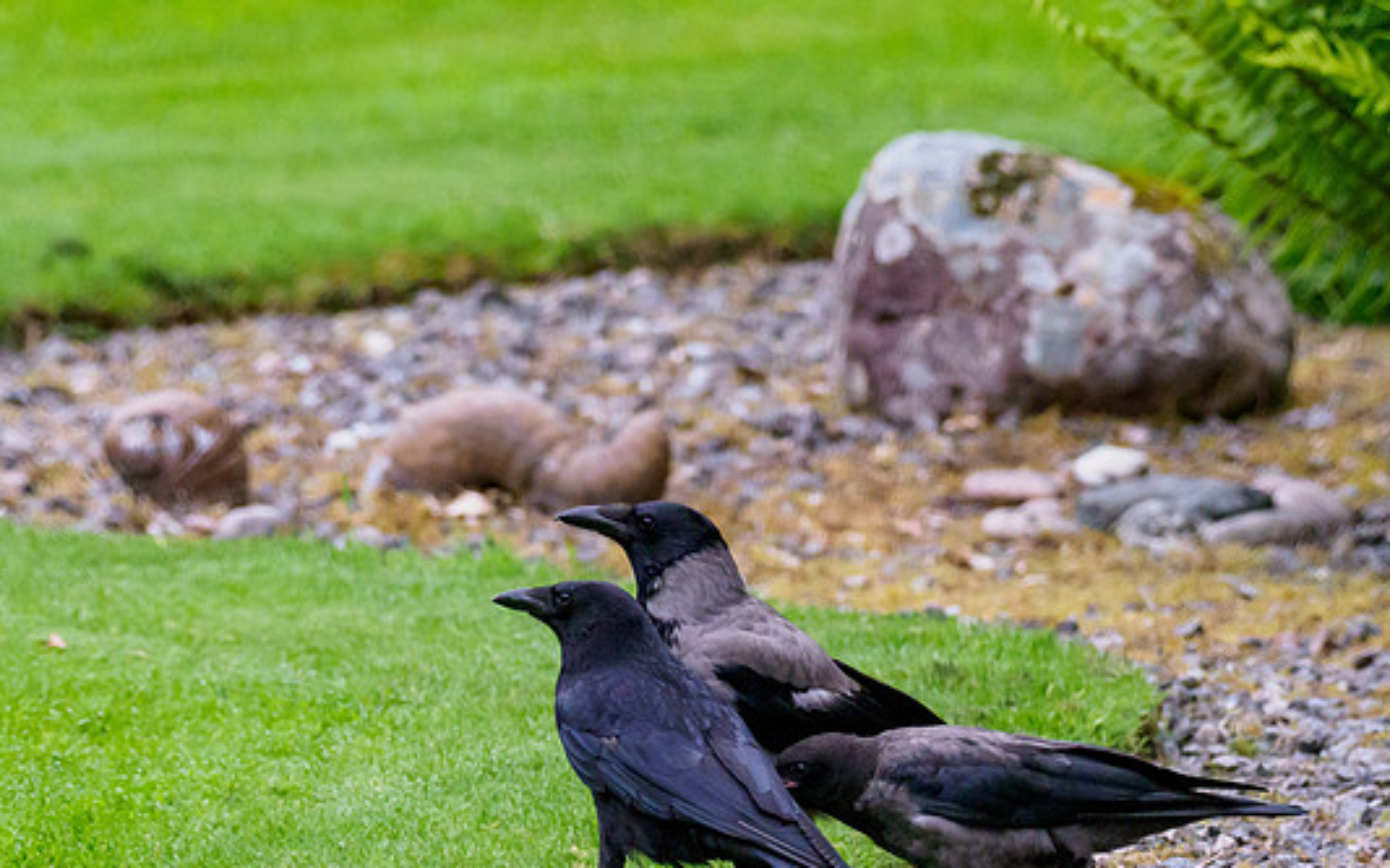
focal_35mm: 958
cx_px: 702
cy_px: 686
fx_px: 36287
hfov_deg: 2.2
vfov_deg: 1.4
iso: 3200
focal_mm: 300
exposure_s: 1/1250
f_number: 4.5
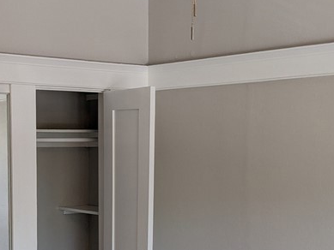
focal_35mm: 71
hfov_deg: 27.2
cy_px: 201
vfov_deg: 20.5
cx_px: 108
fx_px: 685
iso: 110
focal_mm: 4.38
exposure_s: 1/90
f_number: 1.73
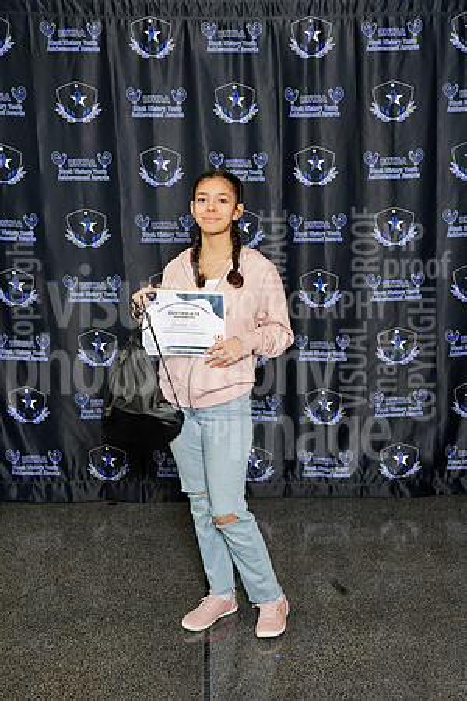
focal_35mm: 43
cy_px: 350
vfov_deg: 45.4
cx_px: 234
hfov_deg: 31.2
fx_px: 837
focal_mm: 43
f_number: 8
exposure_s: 1/125
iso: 800
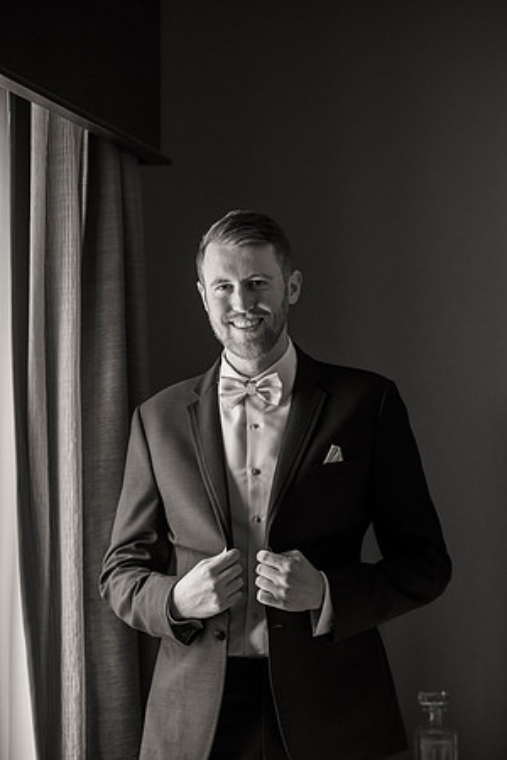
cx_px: 254
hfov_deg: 13.0
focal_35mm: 105
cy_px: 380
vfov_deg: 19.5
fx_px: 2218
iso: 2500
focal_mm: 105
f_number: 3.5
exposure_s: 1/640
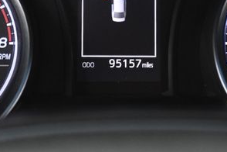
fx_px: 864
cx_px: 114
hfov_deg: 15.0
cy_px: -3
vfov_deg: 9.9
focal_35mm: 137
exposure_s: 1/250
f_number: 4.5
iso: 2500
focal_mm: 42
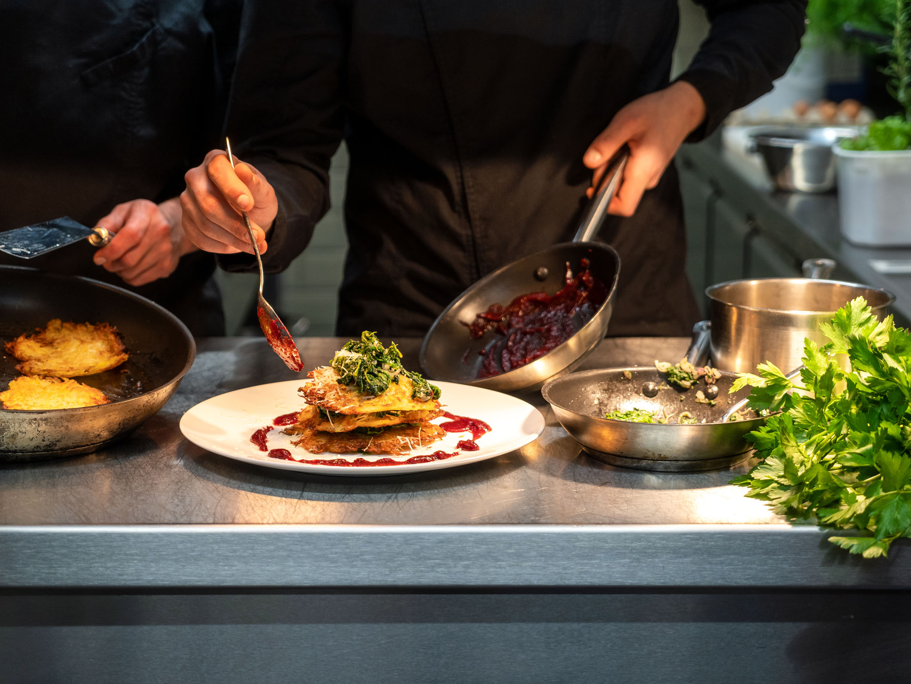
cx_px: 450
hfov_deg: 25.7
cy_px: 341
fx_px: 2000
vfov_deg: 19.4
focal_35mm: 76
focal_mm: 70
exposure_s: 1/200
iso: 1000
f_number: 4
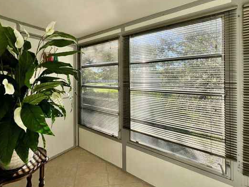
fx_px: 115
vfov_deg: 77.5
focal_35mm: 16
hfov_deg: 94.1
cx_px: 111
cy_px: 79
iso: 32
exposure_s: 1/602
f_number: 1.8
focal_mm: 1.57
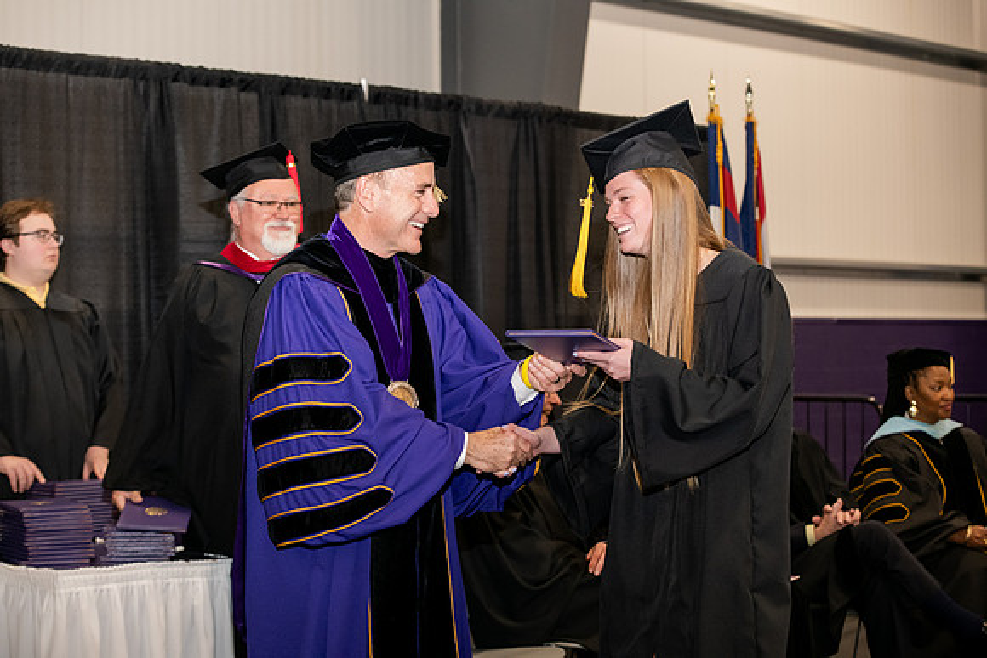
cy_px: 329
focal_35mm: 70
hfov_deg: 28.8
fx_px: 1920
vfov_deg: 19.5
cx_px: 494
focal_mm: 70
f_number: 5
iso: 2000
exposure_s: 1/200
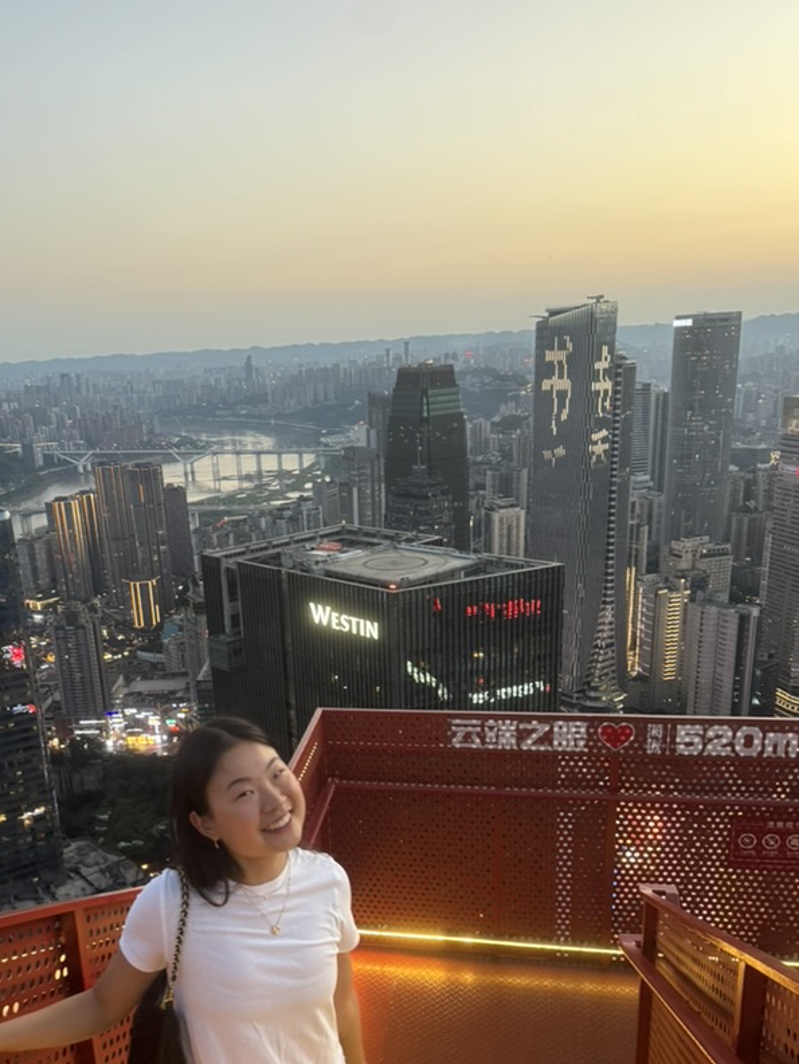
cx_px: 314
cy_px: 683
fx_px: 954
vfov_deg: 57.4
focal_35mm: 31
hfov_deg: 45.2
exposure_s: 1/60
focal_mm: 6.76
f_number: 1.78
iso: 400
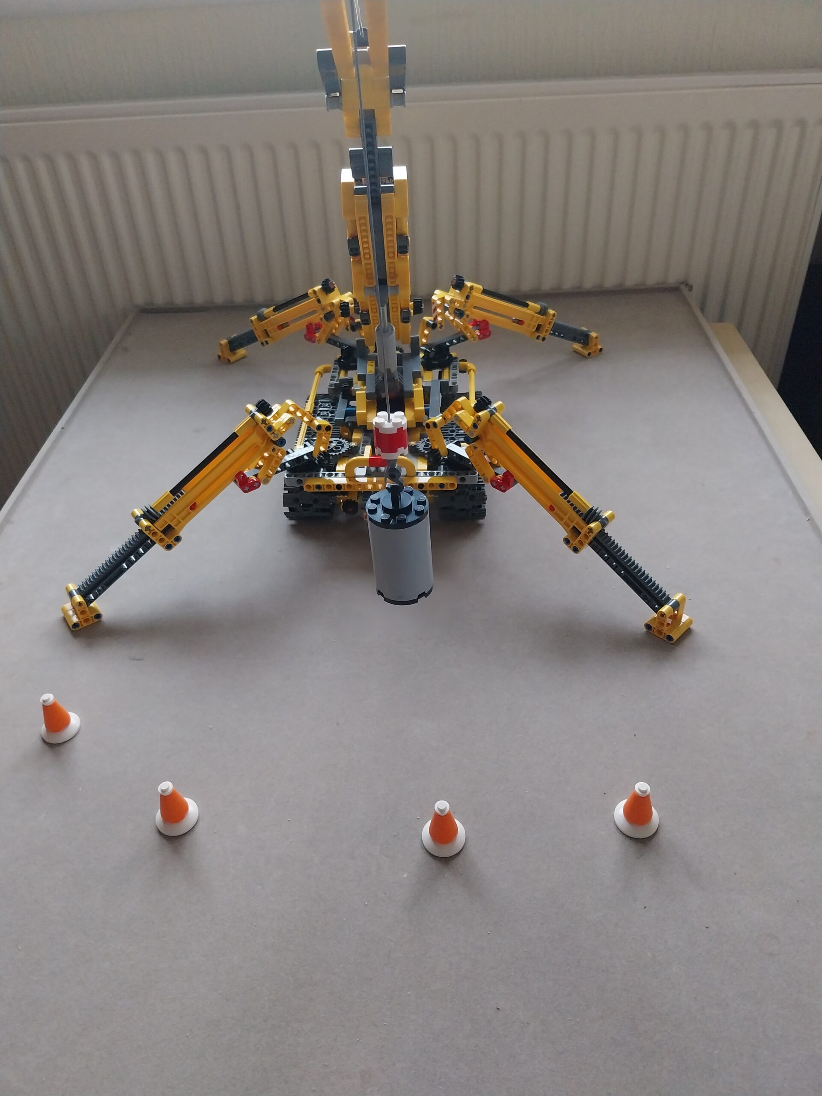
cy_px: 548
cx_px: 411
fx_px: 823
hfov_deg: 53.1
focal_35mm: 26
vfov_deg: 67.3
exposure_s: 1/50
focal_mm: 4
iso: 400
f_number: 1.8
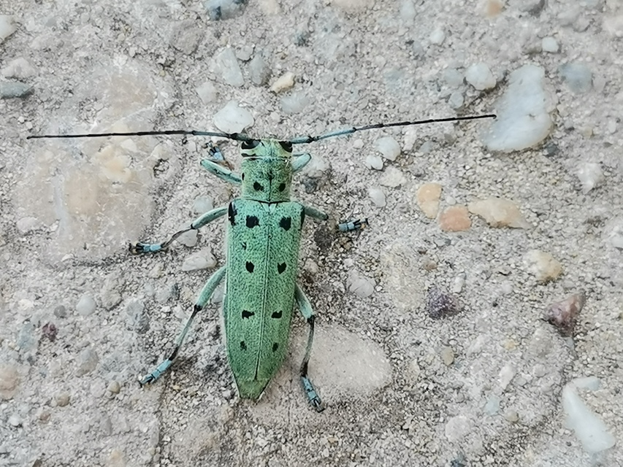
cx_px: 312
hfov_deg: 19.1
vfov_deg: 14.4
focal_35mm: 103
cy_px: 234
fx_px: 1854
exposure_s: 1/103
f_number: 1.8
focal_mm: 4.75
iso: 50
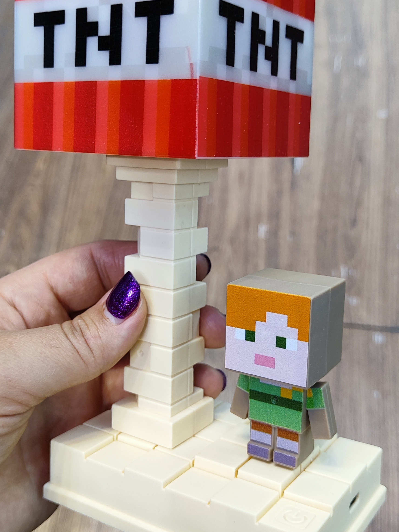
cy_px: 244
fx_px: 615
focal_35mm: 40
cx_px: 207
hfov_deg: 36.0
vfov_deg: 46.8
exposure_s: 1/100
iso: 612
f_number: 1.88
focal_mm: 5.59
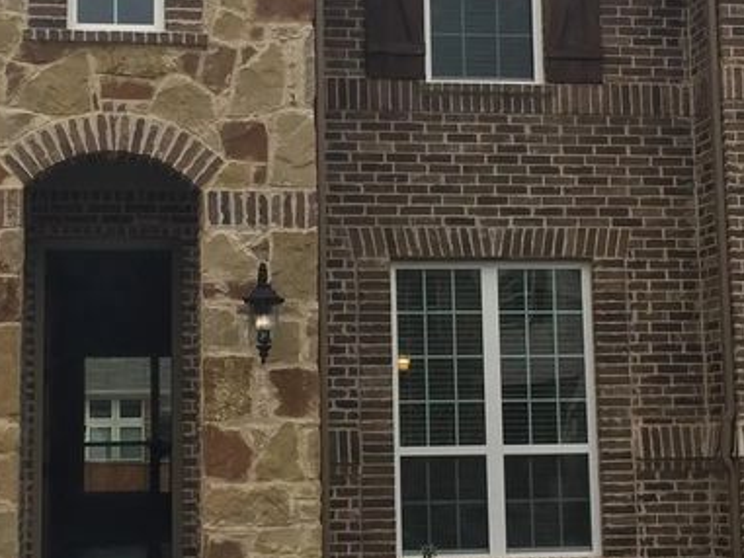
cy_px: 244
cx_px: 350
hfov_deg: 25.0
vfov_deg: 18.9
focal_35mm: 78
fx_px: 1677
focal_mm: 4.15
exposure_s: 1/460
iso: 32
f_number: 2.2
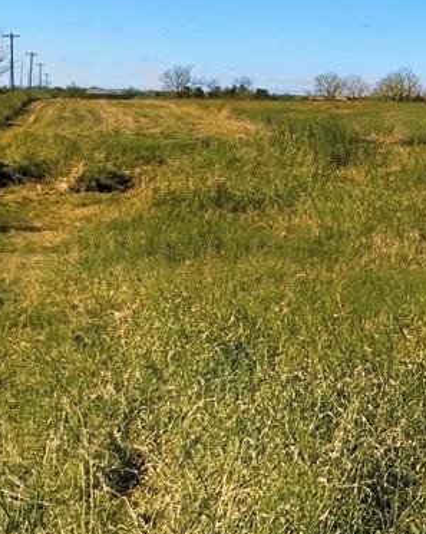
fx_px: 1231
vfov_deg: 23.9
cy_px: 73
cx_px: 456
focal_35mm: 78
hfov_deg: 18.9
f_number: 1.8
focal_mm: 3
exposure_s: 1/2538
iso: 16
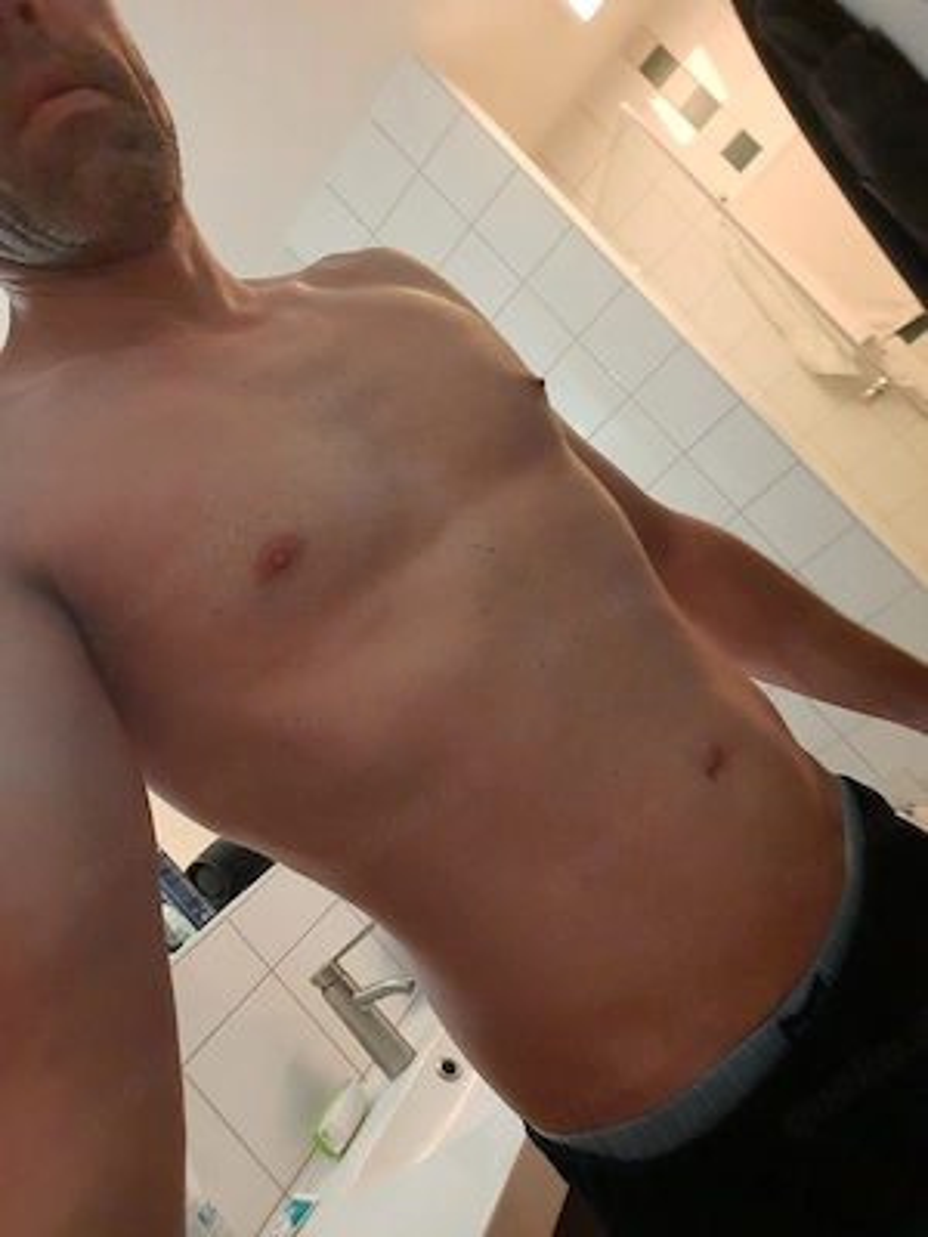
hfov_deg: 54.9
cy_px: 618
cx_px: 464
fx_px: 894
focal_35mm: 25
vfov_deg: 69.4
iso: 320
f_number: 2.2
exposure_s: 1/40
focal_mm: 3.72
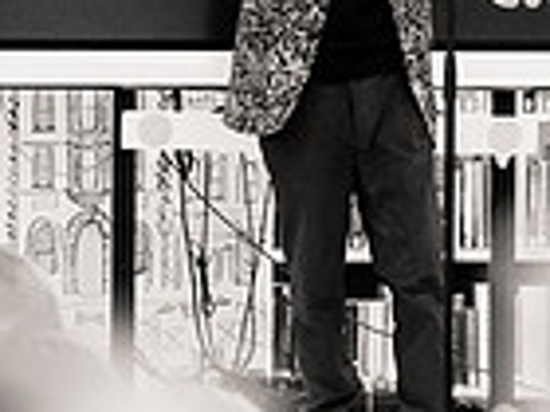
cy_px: 147
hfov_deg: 4.3
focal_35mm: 458
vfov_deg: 3.2
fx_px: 7277
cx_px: 444
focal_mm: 112
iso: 6400
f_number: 8
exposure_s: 1/200
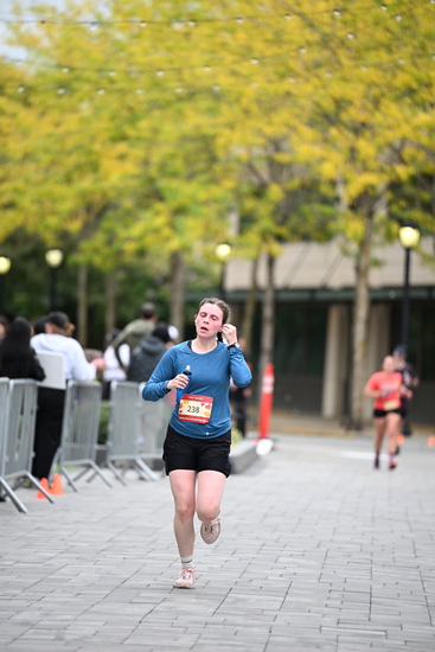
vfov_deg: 10.3
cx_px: 218
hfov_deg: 6.9
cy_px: 326
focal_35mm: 200
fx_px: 3622
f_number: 2.8
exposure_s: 1/2000
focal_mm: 200
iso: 640
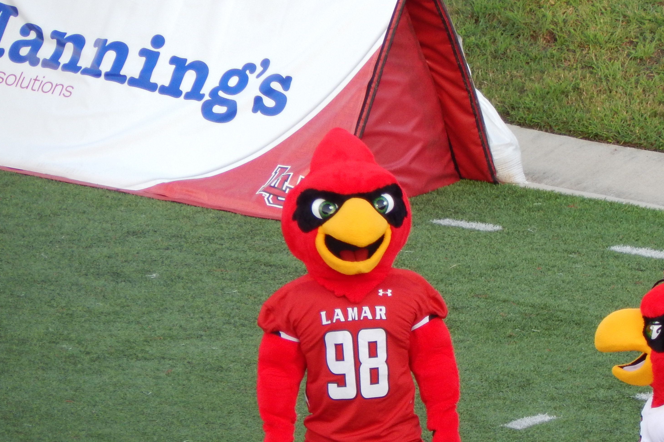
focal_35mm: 891
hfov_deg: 2.3
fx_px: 16431
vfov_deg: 1.5
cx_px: 465
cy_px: 343
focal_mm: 97.9
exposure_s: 1/125
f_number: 5.8
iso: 200
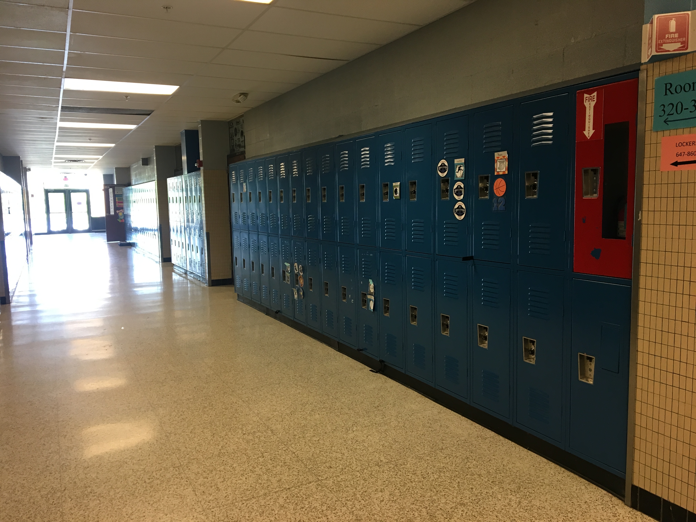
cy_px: 261
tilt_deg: -6.7
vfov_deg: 48.2
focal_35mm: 29
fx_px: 583
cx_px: 348
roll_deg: +0.3
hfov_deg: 61.7
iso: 80
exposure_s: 1/30
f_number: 2.2
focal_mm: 4.15
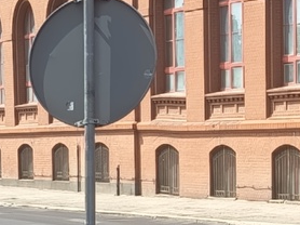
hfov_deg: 11.2
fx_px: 1515
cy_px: 279
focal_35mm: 175
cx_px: 322
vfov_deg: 8.4
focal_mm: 5.27
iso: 50
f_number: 1.7
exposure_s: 1/308
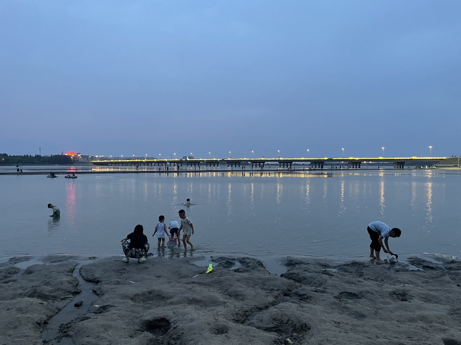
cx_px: 230
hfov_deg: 67.3
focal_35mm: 26
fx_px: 346
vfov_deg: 53.1
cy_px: 172
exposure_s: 1/50
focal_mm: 4.2
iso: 400
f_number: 1.6
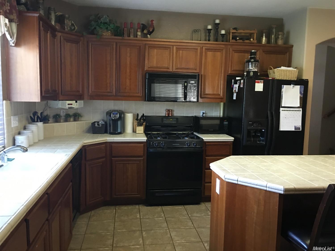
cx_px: 168
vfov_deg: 48.2
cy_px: 126
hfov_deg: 61.7
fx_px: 281
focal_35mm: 29
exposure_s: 1/10
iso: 80
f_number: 2.2
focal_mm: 4.15
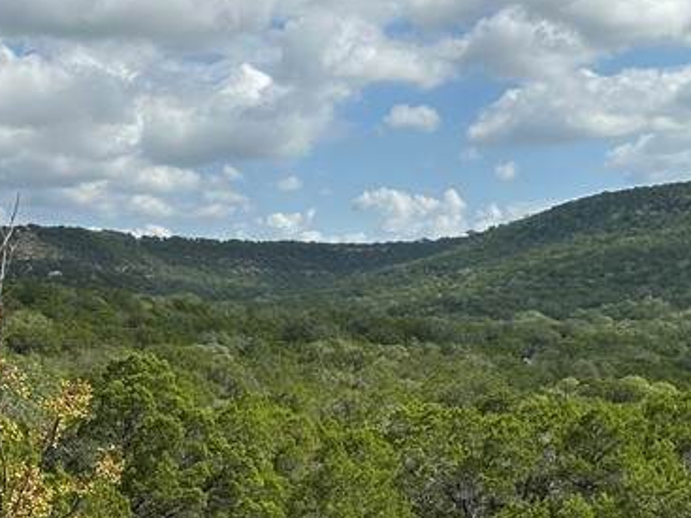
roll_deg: +0.1
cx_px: 273
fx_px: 1337
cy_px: 439
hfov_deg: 28.9
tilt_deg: -6.1
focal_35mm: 67
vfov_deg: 21.6
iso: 80
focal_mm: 6.86
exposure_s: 1/5263
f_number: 1.78
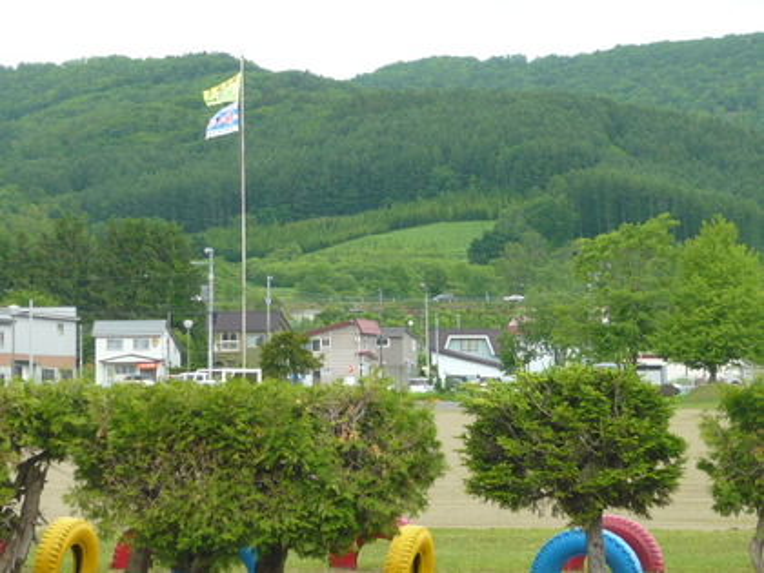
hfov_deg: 18.4
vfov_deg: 13.8
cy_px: 286
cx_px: 382
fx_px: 2362
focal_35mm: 107
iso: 125
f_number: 3.9
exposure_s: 1/60
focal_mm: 11.1
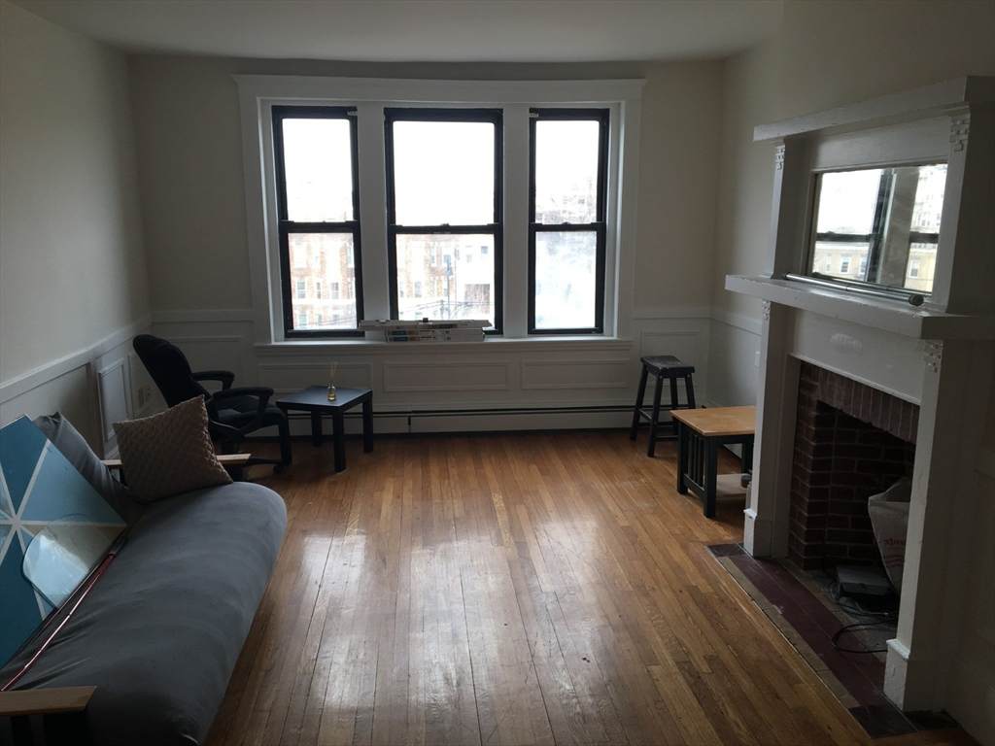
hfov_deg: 61.7
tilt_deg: -9.5
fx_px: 834
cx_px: 498
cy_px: 373
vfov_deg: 48.2
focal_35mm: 29
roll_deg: +0.2
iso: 32
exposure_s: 1/120
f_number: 2.2
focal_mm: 4.15
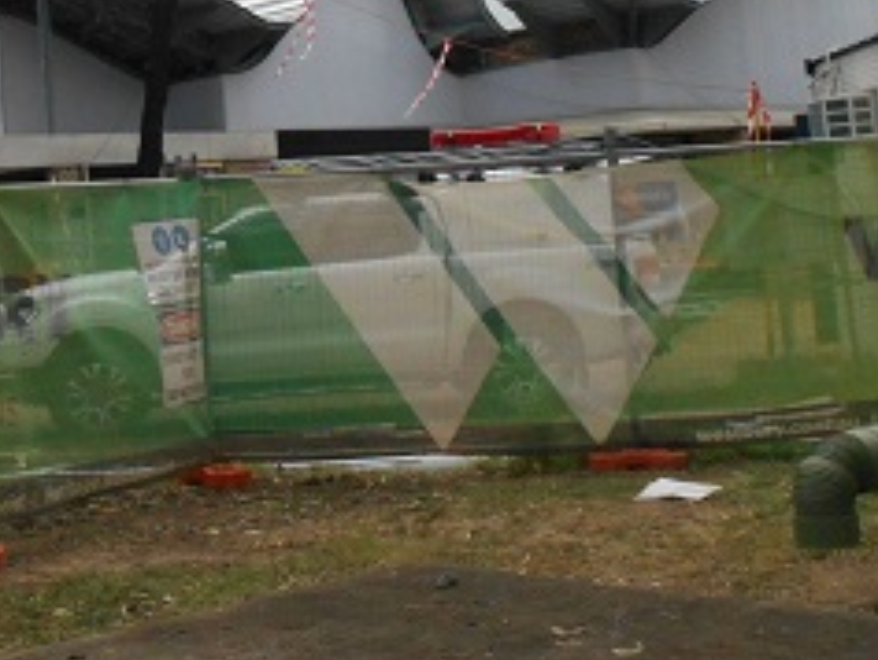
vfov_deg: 18.9
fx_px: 1929
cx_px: 259
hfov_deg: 25.4
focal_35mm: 76
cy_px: 7
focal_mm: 5.1
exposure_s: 1/320
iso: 400
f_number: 8.5
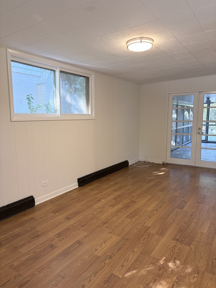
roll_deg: +0.2
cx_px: 108
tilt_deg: -6.5
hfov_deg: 53.1
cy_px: 144
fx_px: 216
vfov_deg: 67.3
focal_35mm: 26
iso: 160
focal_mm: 5.96
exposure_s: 1/120
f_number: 1.6
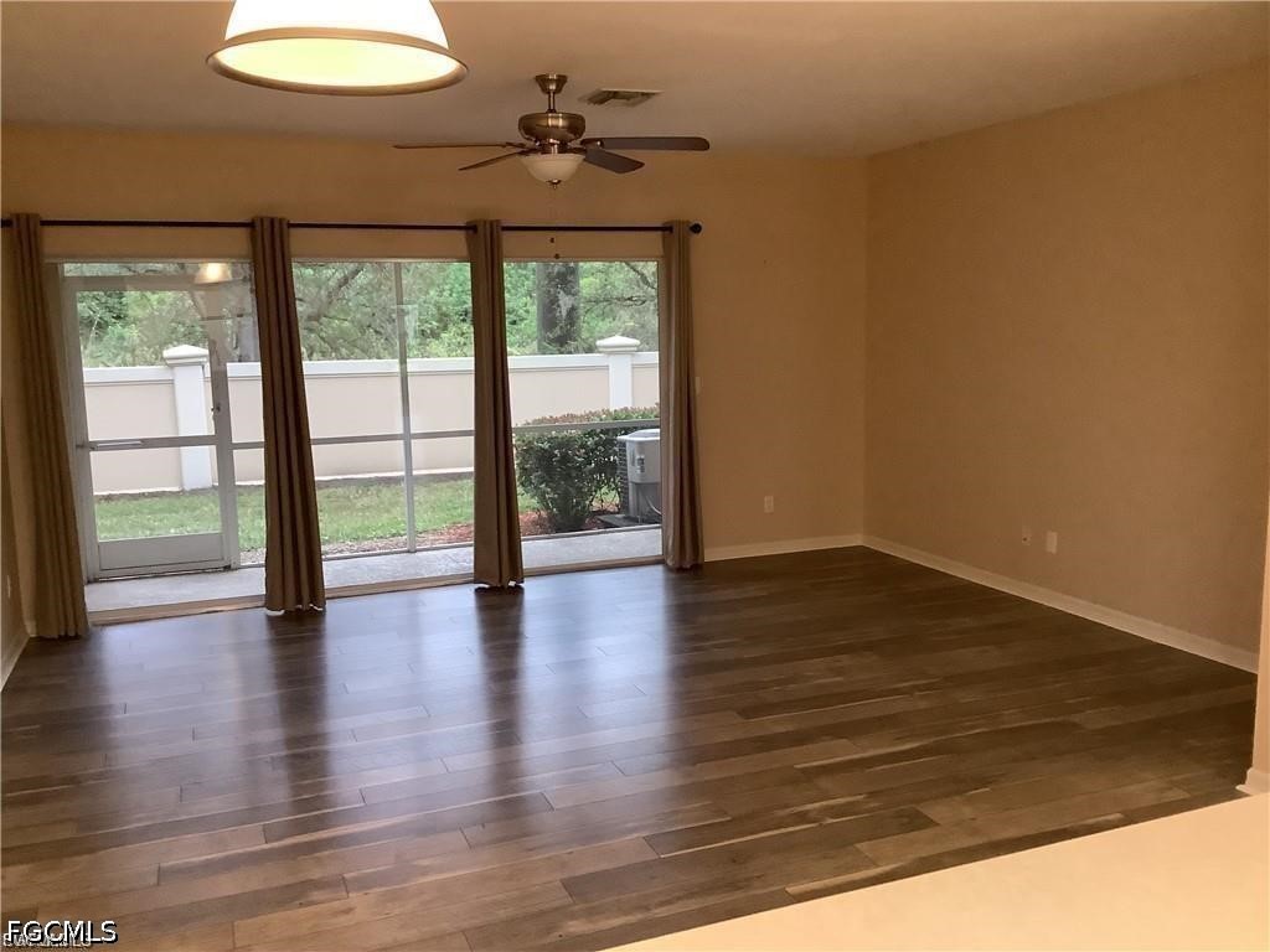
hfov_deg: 58.4
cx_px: 635
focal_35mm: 31
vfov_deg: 45.4
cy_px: 476
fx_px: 1137
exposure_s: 1/40
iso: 320
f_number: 2.4
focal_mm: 3.3
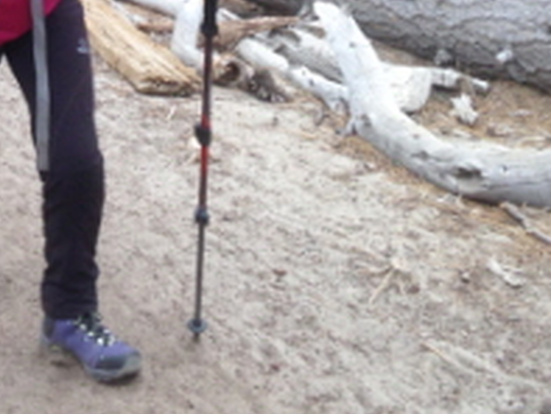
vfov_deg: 11.8
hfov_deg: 16.4
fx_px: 1863
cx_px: -17
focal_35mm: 117
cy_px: -315
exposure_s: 1/270
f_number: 2.4
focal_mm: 4.12
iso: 50
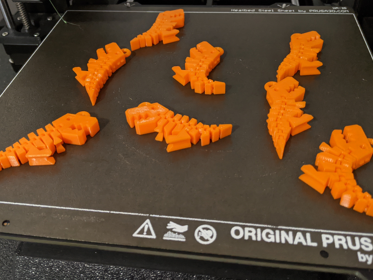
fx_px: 366
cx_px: 186
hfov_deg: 54.0
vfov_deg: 41.6
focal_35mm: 34
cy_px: 116
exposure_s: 1/16.3
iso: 1057
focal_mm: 4.44
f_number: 1.8
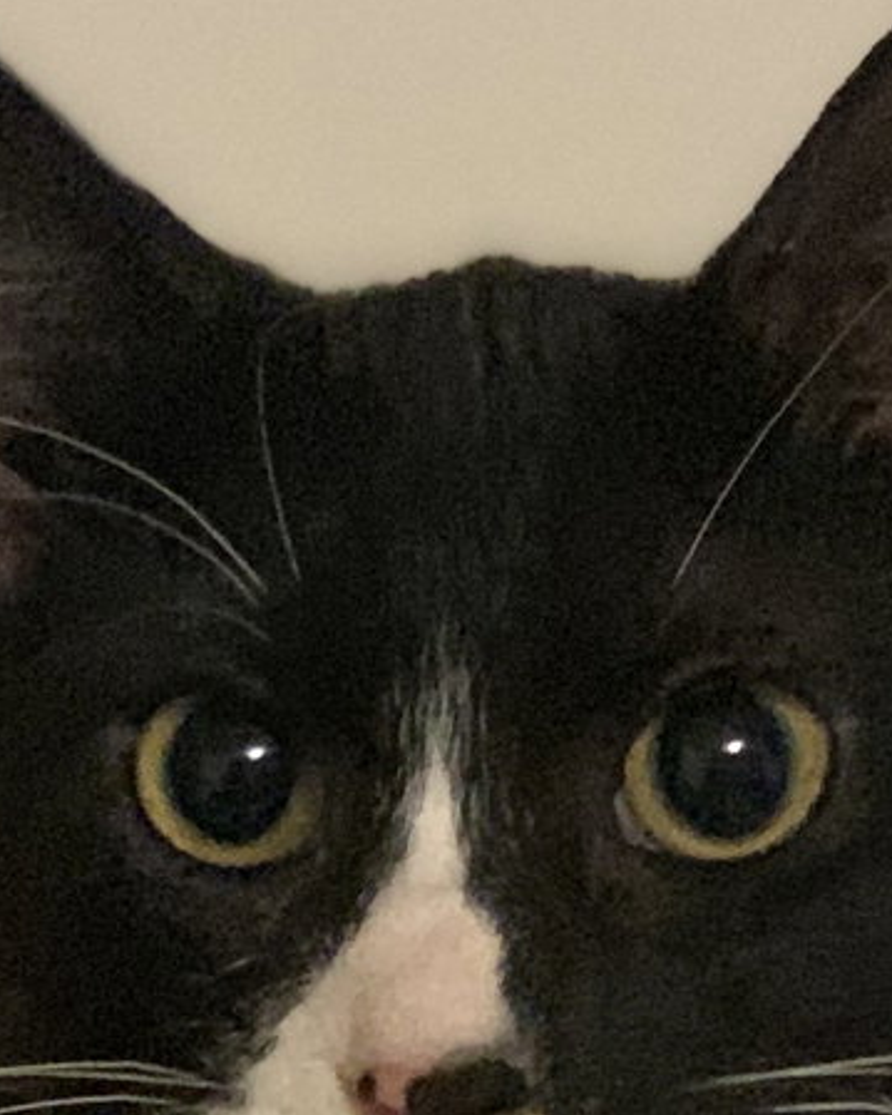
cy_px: 764
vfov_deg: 8.0
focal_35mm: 241
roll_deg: +2.3
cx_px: 375
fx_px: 7956
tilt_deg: -7.8
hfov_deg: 6.4
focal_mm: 6
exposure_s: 1/30
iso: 640
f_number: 2.4
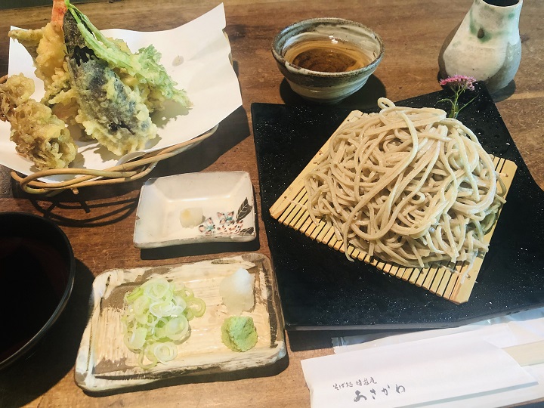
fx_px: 440
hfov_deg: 63.4
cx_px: 272
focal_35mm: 28
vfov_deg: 49.7
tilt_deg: -49.1
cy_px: 204
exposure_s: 1/15
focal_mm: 3.99
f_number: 1.8
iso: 40
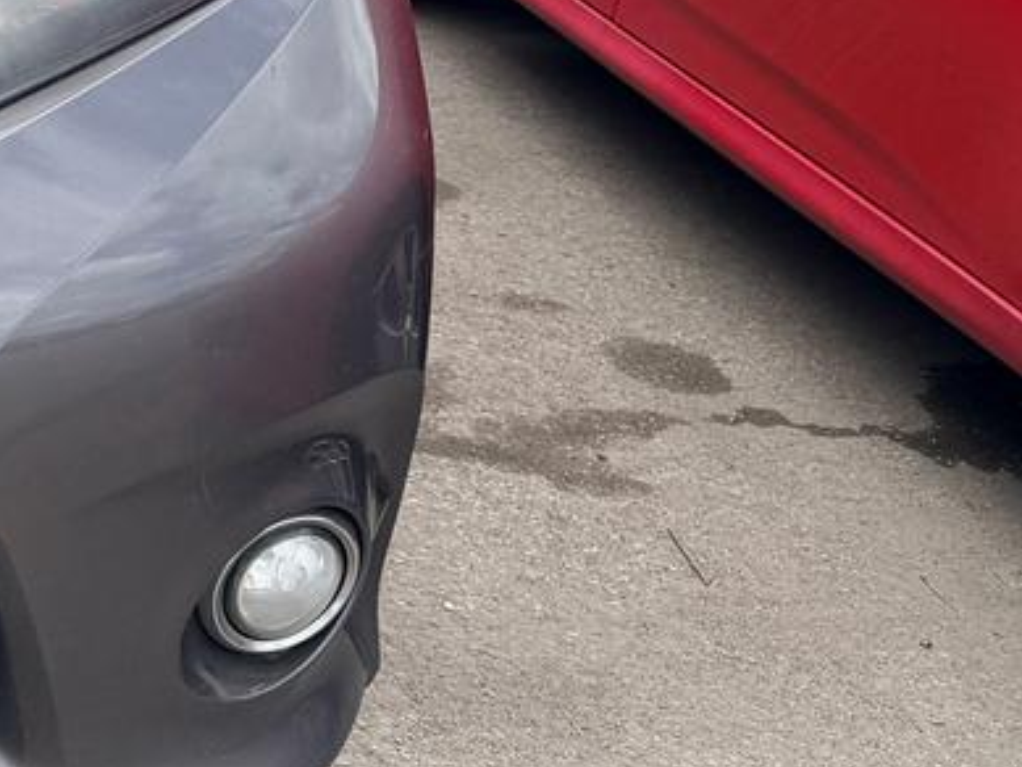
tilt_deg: -19.4
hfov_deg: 20.0
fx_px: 2333
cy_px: 66
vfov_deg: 18.3
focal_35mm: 79
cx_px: -657
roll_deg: -0.1
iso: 80
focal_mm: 6.76
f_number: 1.78
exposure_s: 1/2445
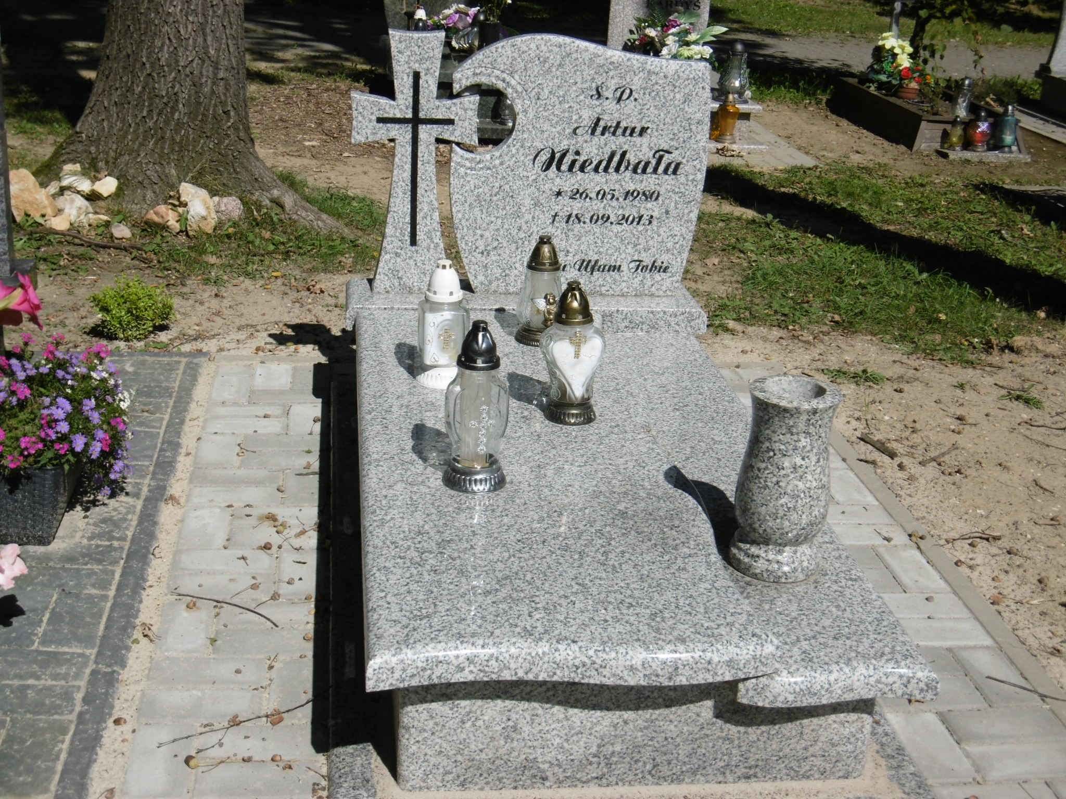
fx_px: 1571
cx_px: 533
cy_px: 400
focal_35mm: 51
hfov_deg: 37.5
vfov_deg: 28.6
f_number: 10.1
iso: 100
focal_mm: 9.2
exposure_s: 1/320
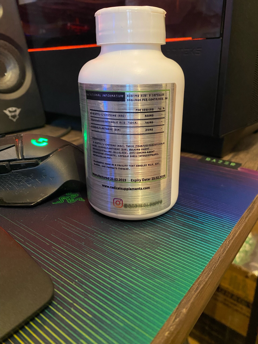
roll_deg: -0.2
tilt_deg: -20.1
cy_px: 172
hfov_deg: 53.1
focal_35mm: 26
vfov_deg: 67.3
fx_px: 258
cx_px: 129
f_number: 1.8
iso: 640
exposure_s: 1/33
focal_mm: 4.25
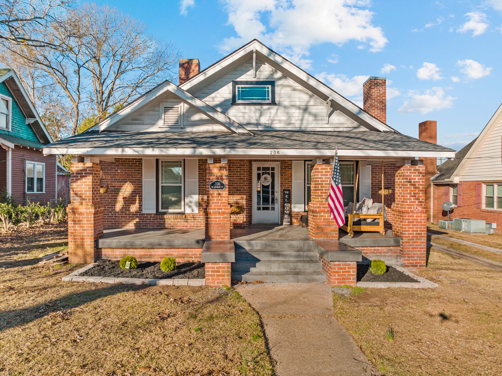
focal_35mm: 24
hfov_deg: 71.6
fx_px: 348
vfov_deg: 56.8
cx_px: 251
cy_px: 188
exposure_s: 1/1600
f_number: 2.8
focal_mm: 12.29
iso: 110
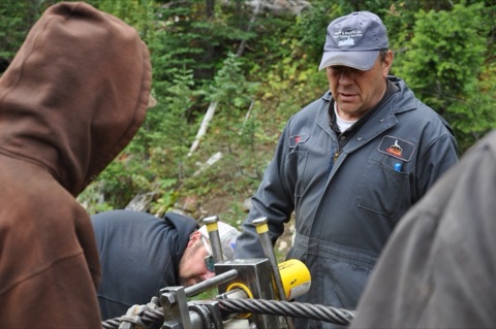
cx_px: 248
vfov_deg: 15.7
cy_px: 164
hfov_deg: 23.4
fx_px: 1197
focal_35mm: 87
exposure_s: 1/160
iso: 200
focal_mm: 58
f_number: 6.3
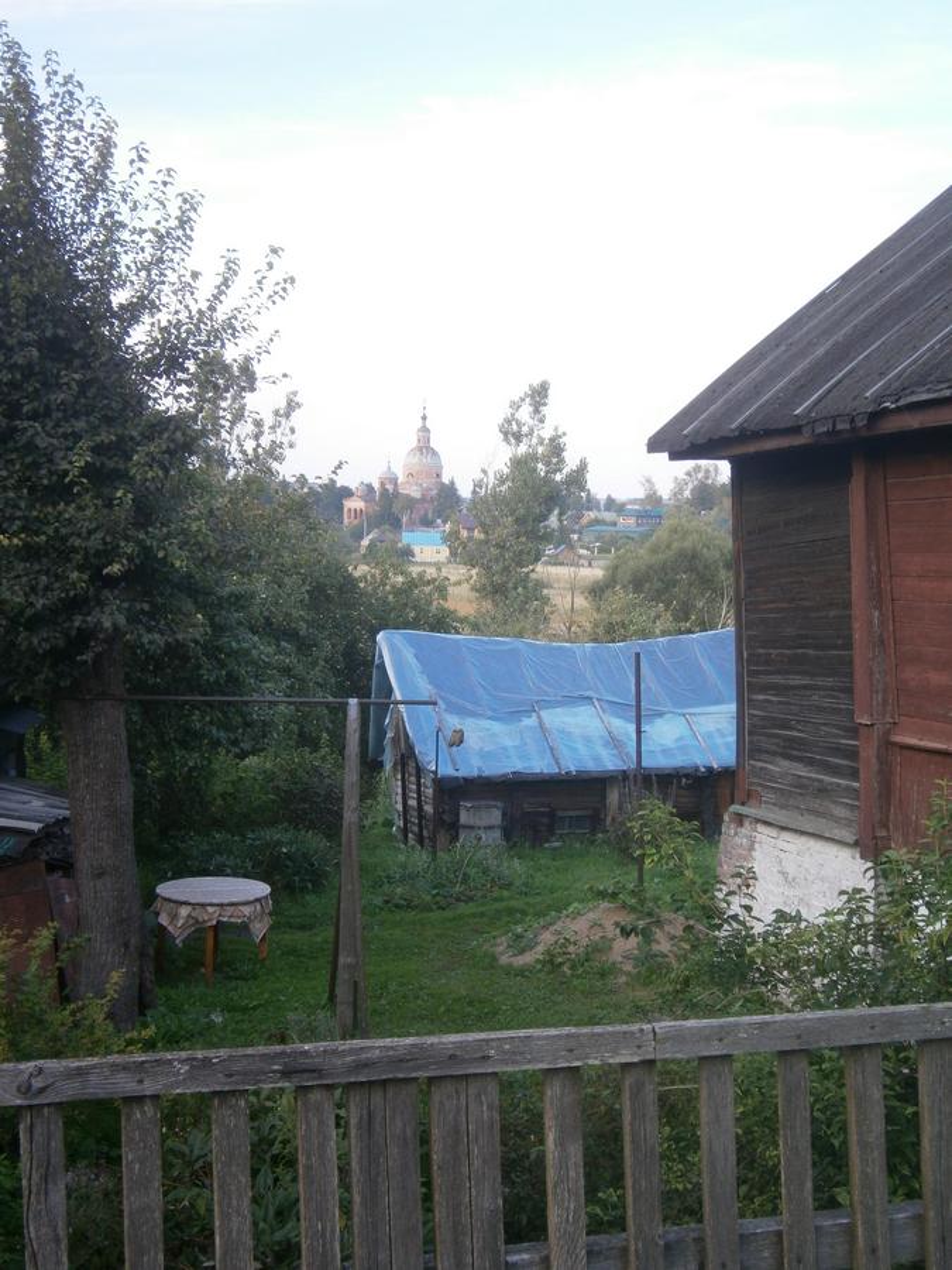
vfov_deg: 40.4
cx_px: 476
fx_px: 1723
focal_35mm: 47
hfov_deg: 30.9
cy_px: 635
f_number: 3.4
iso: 80
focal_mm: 8.3
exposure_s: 1/40
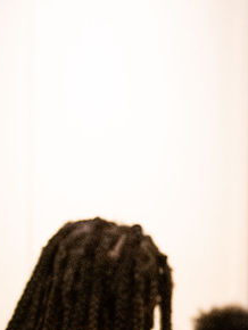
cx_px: -215
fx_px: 1650
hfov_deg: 8.2
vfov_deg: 11.2
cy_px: 410
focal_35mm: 173
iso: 1600
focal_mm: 34
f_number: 2.8
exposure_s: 1/100
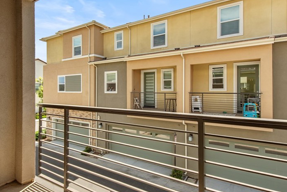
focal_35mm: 22
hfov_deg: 77.8
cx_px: 117
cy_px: 97
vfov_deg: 57.3
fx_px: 175
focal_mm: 15
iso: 100
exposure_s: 1/200
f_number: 9
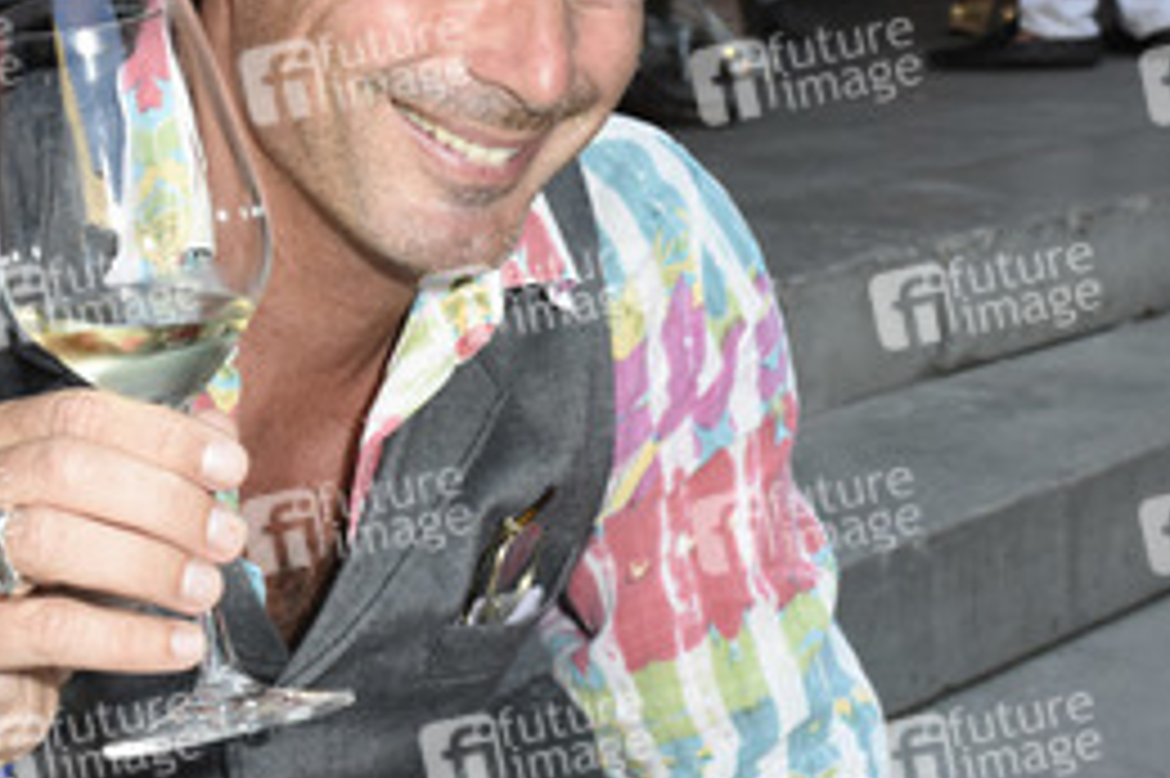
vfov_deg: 17.4
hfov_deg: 25.9
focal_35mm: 78
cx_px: 416
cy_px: 184
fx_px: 2533
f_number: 6.3
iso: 800
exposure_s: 1/160
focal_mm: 30
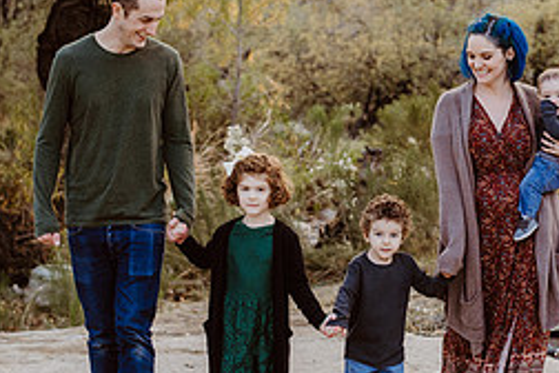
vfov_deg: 11.9
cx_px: 406
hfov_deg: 17.7
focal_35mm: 115
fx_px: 1786
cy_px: 188
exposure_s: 1/500
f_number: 3.2
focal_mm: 50
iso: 400
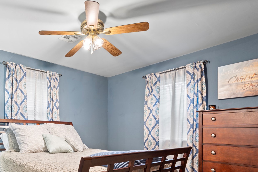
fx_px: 186
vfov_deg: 47.3
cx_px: 72
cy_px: 133
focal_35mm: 26
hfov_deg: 66.1
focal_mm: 16
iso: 200
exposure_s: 13
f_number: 8
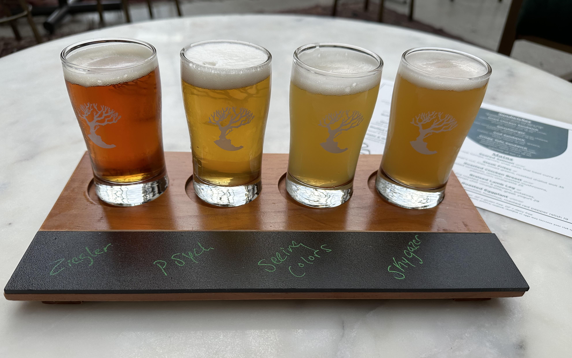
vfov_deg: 47.4
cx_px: 282
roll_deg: +0.9
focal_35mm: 26
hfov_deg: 70.4
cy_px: 213
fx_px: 405
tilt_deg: -38.6
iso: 80
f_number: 1.78
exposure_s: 1/529
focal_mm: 6.86
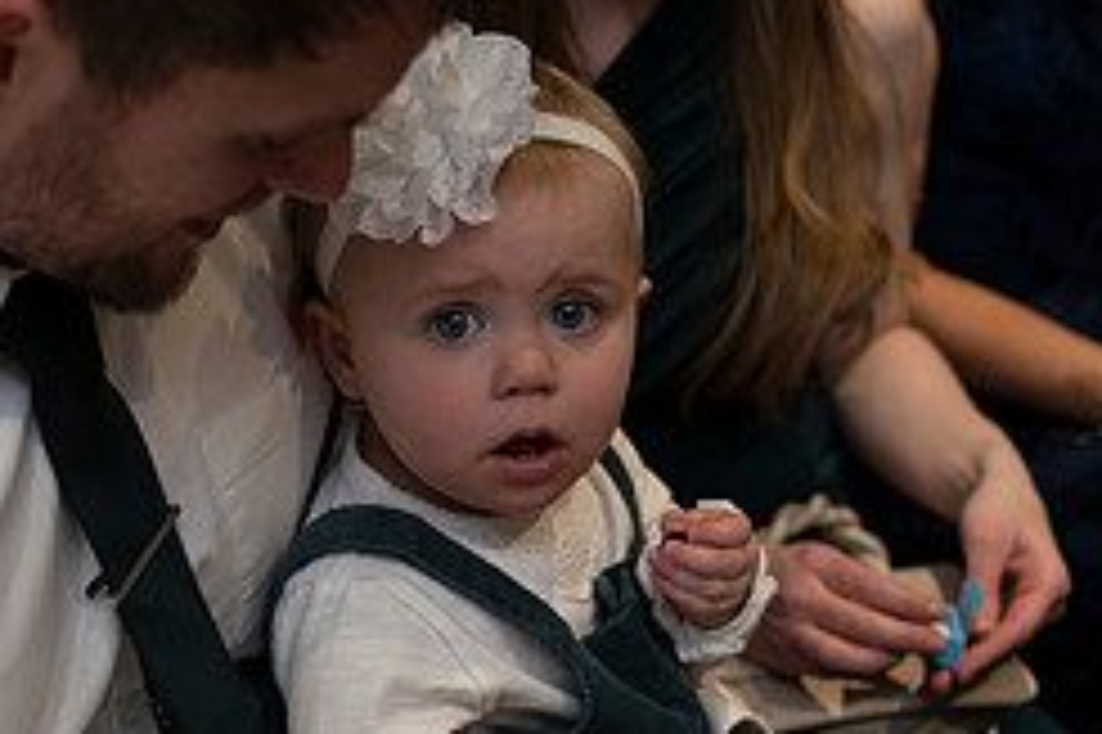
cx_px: 468
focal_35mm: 83
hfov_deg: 24.5
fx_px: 2539
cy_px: 360
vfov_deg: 16.4
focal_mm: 35
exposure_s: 1/100
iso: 200
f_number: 2.5
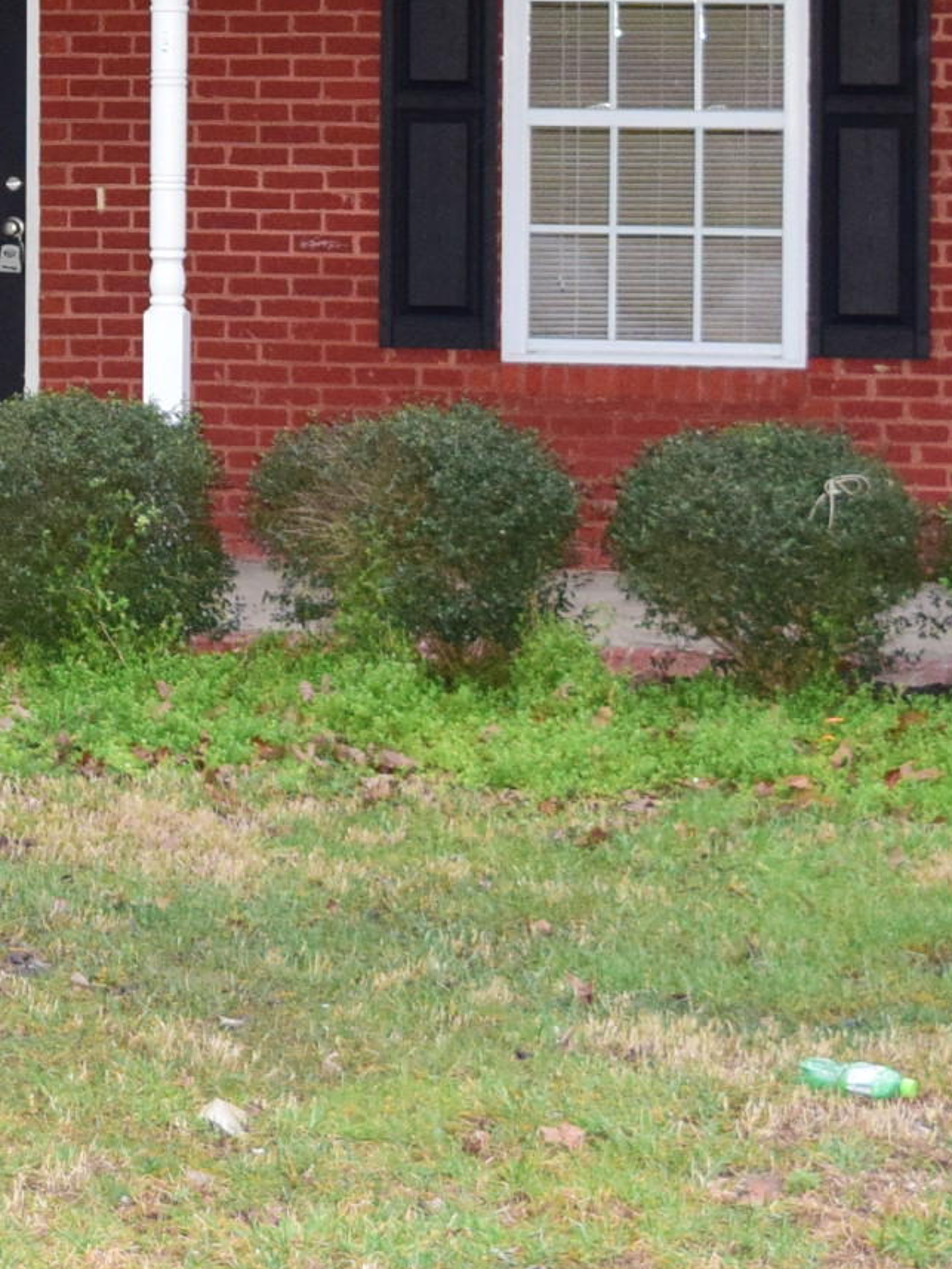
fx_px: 4802
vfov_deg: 14.8
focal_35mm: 131
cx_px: -12
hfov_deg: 11.2
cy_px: -40
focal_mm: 26
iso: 1600
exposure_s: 1/200
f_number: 4
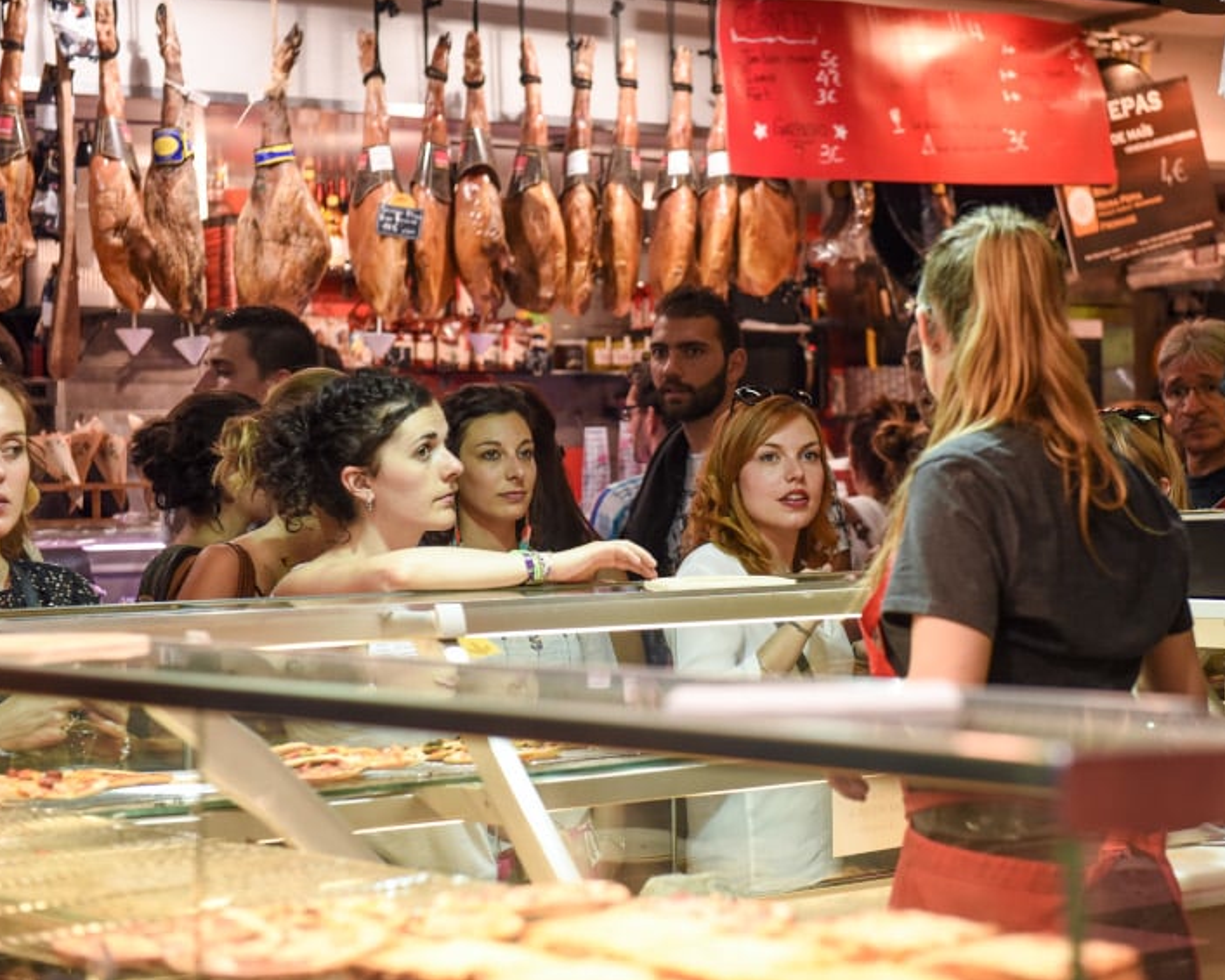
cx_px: 734
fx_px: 2901
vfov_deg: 19.2
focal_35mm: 80
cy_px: 487
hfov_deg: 23.8
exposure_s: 1/250
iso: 1600
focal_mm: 70
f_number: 4
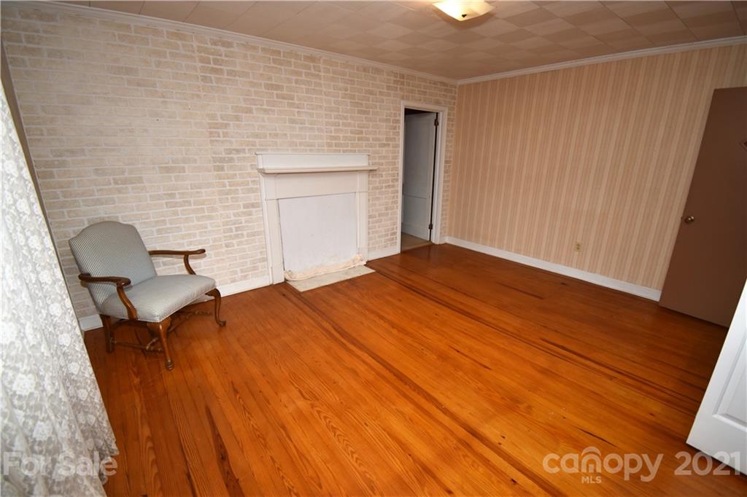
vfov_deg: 77.3
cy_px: 248
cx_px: 374
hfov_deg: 100.4
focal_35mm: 15
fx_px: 311
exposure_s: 1/100
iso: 125
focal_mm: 10
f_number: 4.5
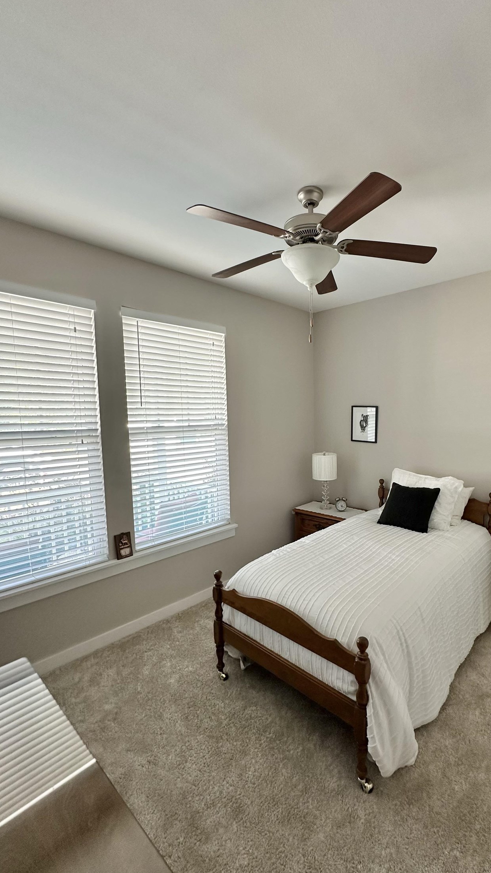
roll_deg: +0.5
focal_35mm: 16
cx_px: 298
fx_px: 370
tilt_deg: -5.3
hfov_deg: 66.3
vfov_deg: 99.4
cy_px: 445
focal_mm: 2.22
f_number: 2.2
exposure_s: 1/60
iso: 160
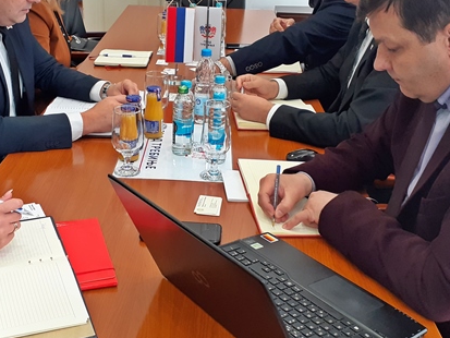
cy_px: 147
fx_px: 637
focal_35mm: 49
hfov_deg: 38.8
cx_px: 188
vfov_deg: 29.7
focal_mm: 3.6
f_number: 1.9
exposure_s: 1/50
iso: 80
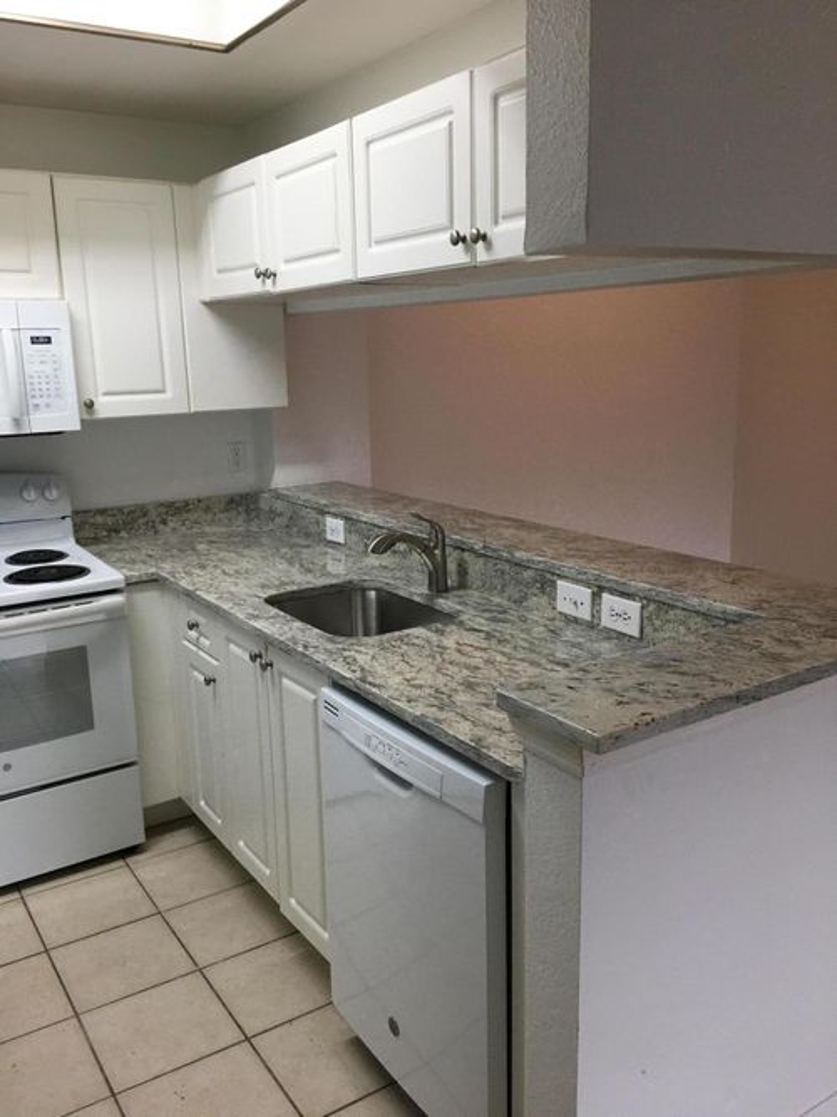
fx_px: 935
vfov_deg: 61.7
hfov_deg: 48.2
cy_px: 558
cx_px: 418
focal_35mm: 29
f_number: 2.2
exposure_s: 1/30
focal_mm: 4.15
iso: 40
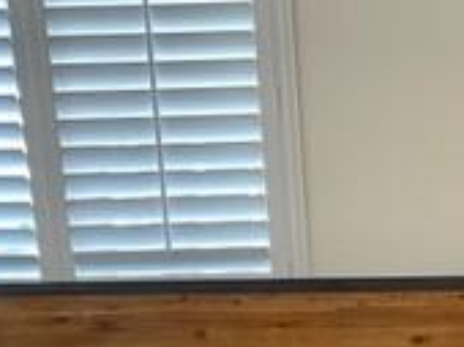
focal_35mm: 98
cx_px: 489
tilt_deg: -15.7
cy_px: 525
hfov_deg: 19.4
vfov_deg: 14.1
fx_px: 1312
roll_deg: +1.7
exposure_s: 1/60
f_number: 1.6
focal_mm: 5.1
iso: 80
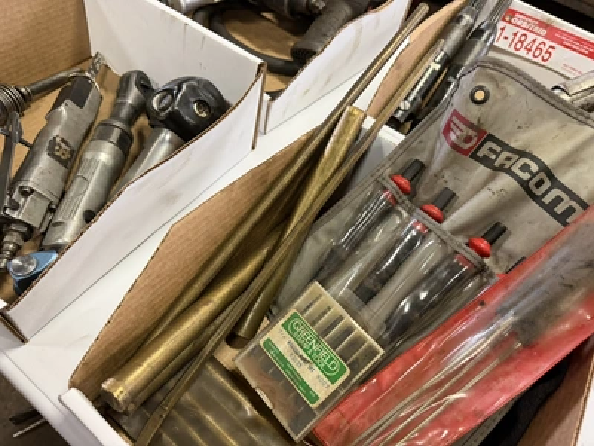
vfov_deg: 56.8
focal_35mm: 24
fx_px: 412
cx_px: 297
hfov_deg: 71.6
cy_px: 223
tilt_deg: -48.9
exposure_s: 1/60
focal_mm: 6.76
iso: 250
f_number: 1.78
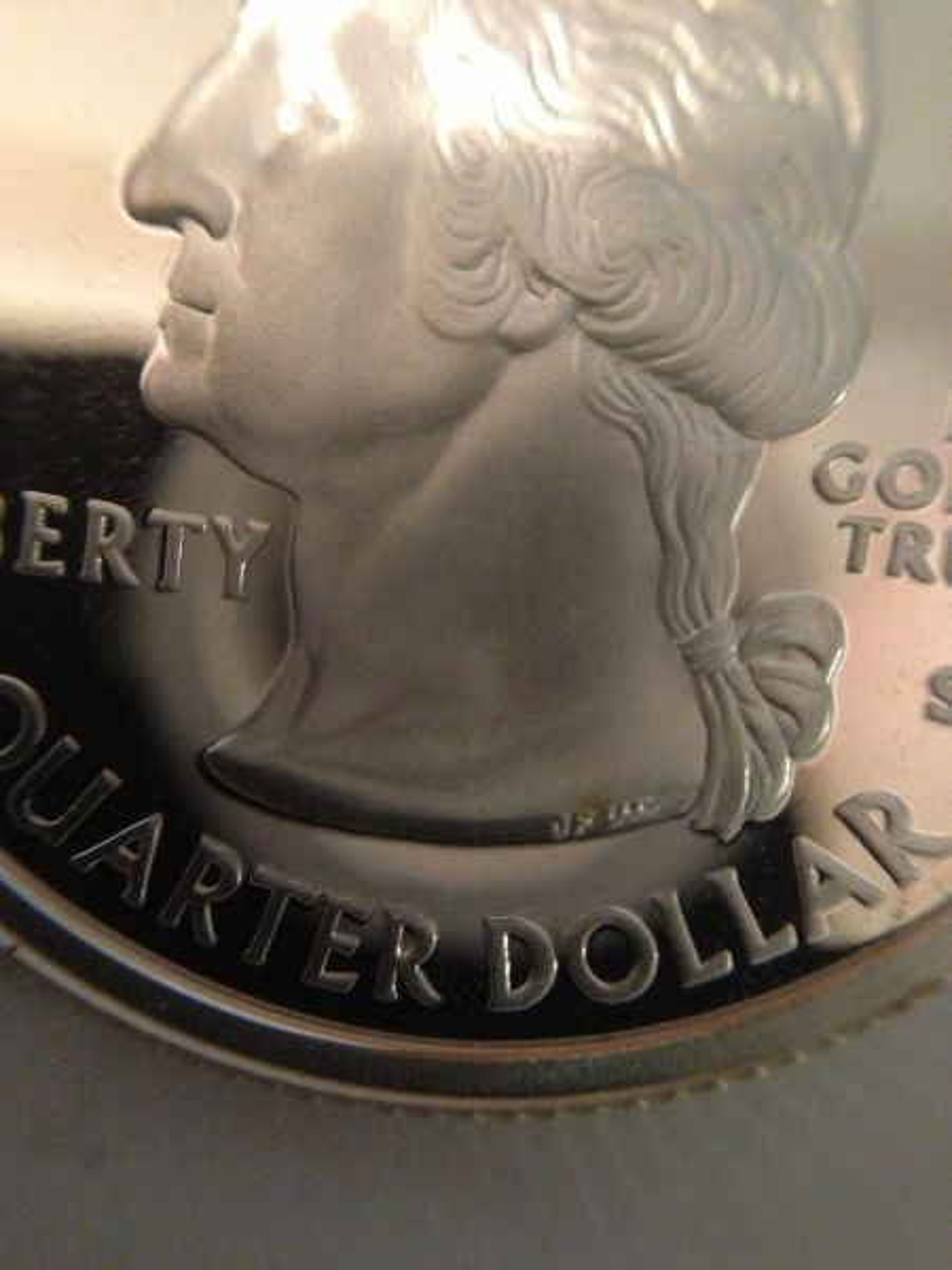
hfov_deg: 42.9
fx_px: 1210
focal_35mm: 33
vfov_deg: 55.4
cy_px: 635
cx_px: 476
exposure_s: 1/15
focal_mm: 4.13
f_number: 2.4
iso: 800
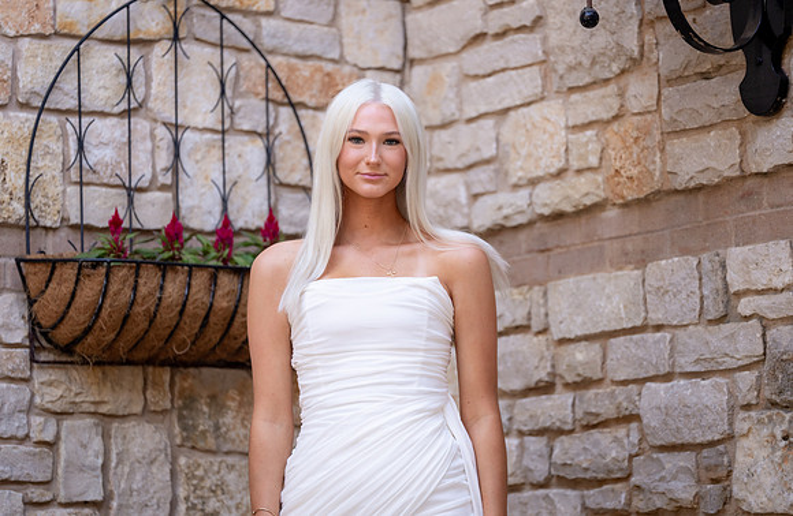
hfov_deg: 13.0
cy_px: 252
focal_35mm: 160
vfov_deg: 8.5
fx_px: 3493
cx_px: 396
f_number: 2.8
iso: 400
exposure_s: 1/320
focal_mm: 158
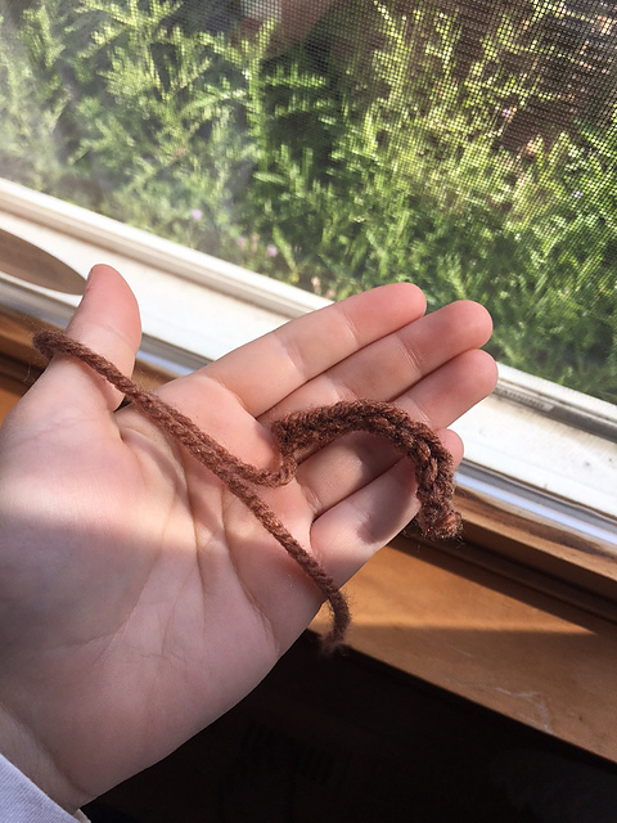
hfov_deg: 48.2
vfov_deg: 61.7
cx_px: 308
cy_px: 412
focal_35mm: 29
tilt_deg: -69.4
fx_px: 689
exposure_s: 1/379
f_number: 2.2
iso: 25
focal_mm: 4.15
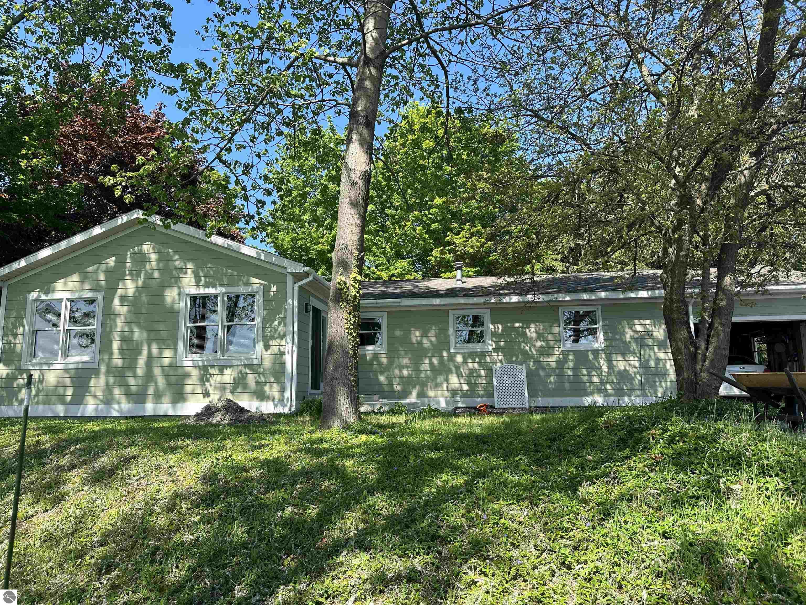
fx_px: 559
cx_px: 403
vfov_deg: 56.8
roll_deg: +0.0
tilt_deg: +9.6
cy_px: 302
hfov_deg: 71.6
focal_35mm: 24
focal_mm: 6.86
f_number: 1.78
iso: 80
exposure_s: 1/1562
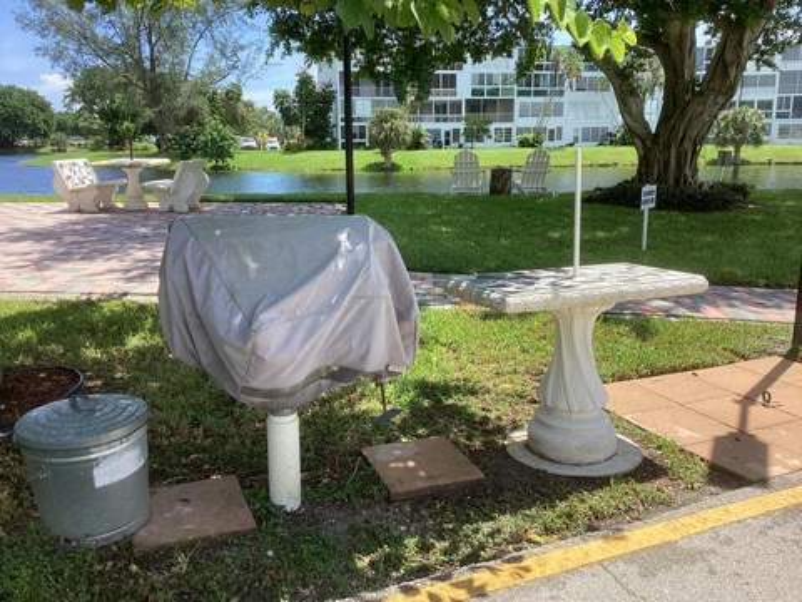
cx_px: 401
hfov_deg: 58.4
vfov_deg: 45.4
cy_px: 301
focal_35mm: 31
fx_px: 718
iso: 25
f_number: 2.4
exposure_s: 1/570
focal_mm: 3.3
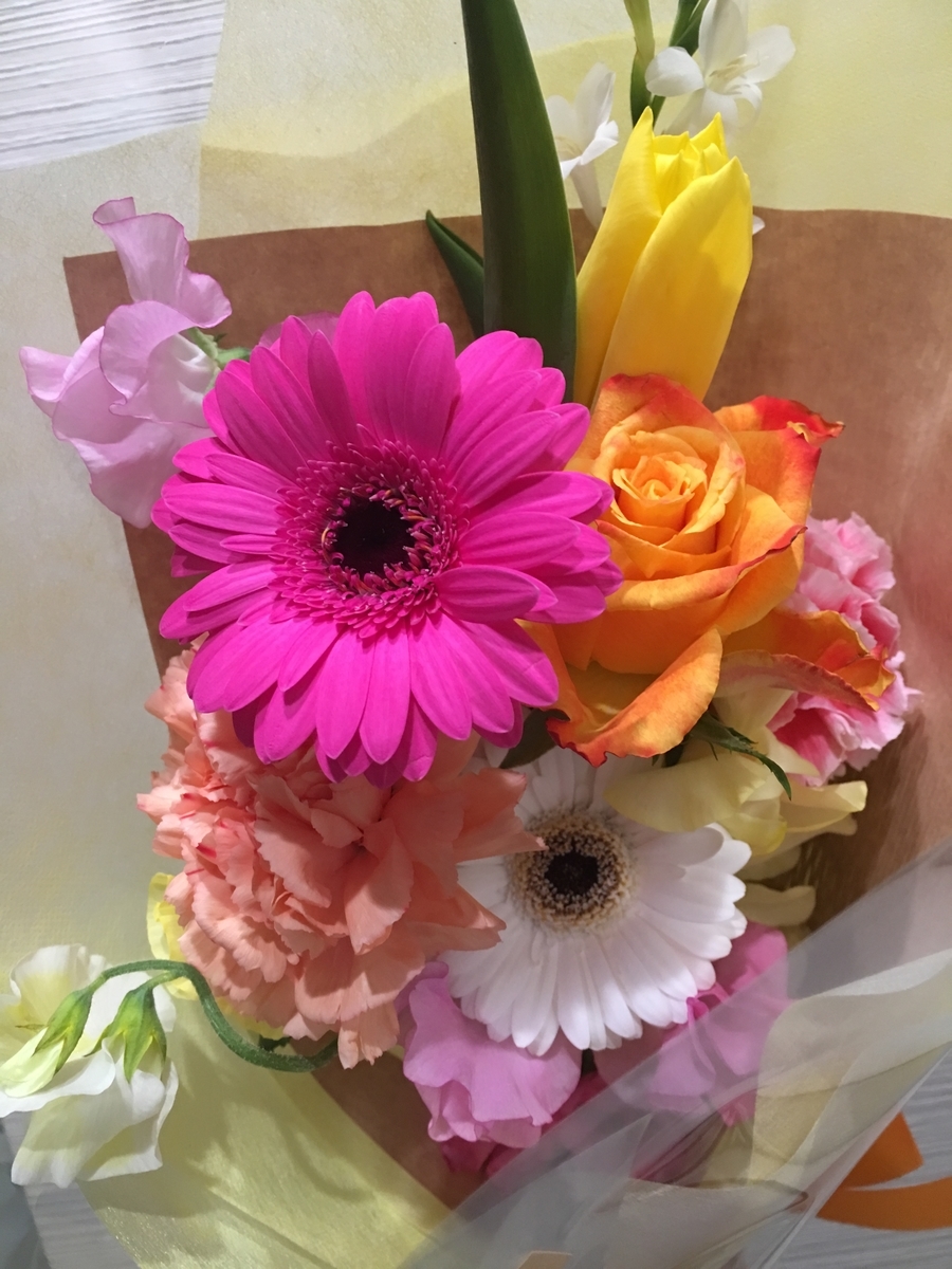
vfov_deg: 61.7
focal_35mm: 29
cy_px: 634
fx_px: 1063
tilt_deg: -15.7
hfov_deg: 48.2
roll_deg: +8.5
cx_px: 476
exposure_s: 1/15
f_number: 2.2
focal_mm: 4.15
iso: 80
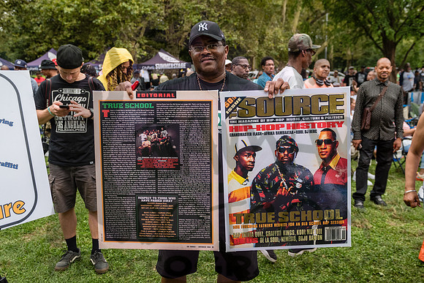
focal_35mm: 36
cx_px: 220
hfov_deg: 53.7
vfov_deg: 37.4
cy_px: 134
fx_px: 418
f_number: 3.2
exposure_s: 1/1250
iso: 1000
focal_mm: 28
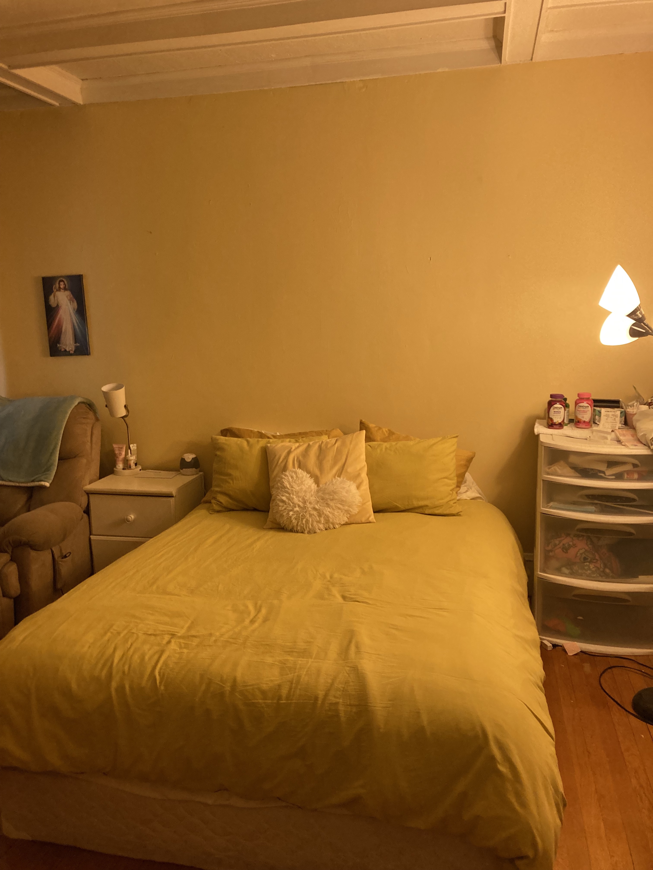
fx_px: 704
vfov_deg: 63.4
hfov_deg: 49.7
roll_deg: +2.0
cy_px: 435
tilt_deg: -6.4
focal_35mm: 28
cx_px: 326
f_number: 1.8
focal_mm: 3.99
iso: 200
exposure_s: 1/60
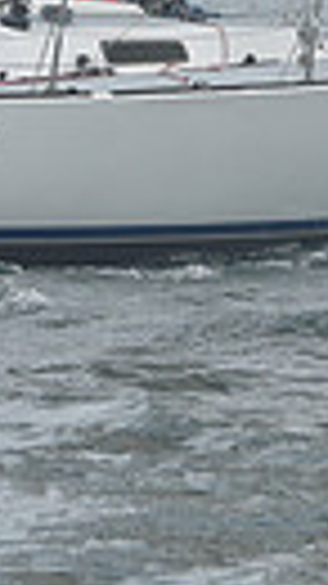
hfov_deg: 2.3
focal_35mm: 524
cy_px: 38
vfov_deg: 4.1
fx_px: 8113
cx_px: 162
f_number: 10
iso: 250
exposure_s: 1/800
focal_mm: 112
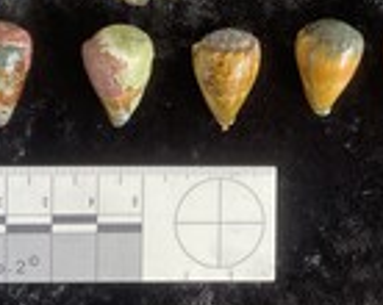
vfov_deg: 20.7
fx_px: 815
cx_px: 228
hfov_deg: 26.4
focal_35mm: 72
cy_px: 18
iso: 80
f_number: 1.8
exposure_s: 1/60
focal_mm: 3
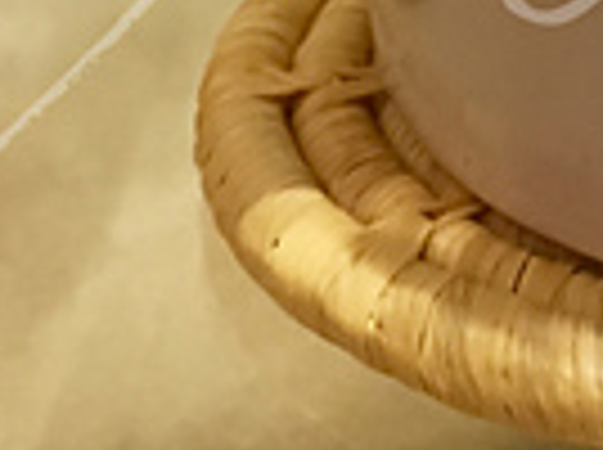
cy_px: -482
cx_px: 724
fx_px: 2417
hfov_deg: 13.8
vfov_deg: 9.8
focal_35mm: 139
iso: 200
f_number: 2.2
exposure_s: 1/15
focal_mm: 4.15
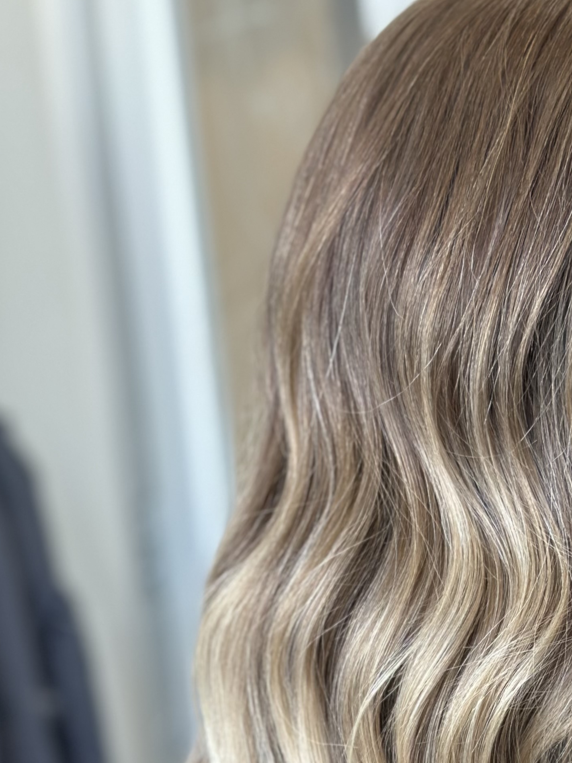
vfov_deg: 18.8
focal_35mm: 102
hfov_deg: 14.5
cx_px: 385
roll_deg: +5.7
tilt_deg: -10.9
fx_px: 2247
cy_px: 753
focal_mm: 6.86
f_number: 1.78
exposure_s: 1/120
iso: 100
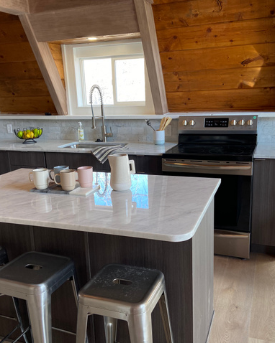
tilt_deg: -13.8
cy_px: 172
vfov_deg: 52.9
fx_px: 346
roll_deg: +1.2
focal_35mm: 34
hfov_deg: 43.3
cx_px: 138
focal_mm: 4.25
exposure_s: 1/120
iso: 100
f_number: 1.8
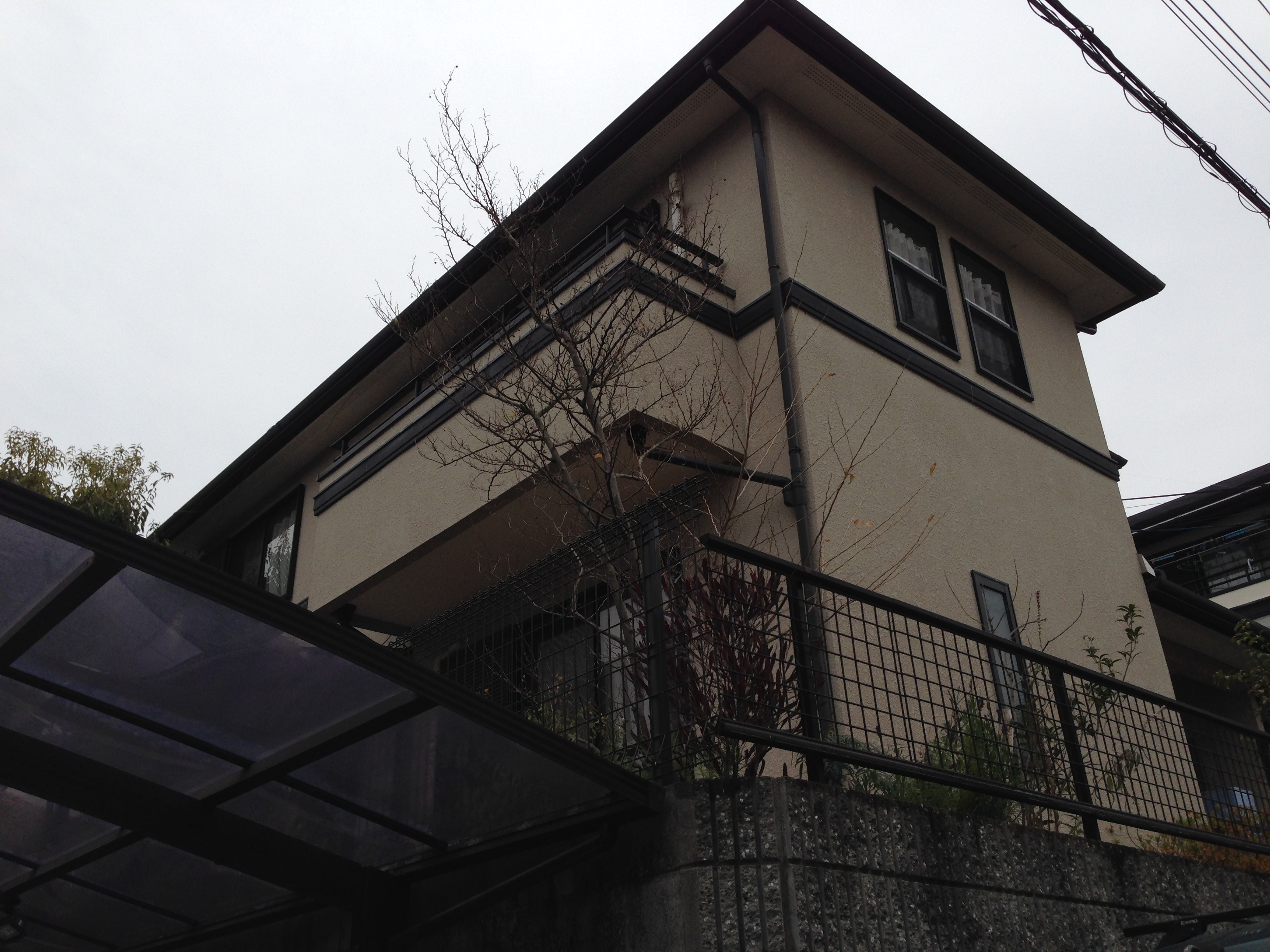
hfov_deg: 55.4
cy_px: 476
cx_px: 635
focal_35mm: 33
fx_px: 1211
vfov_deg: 42.9
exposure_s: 1/249
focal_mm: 4.12
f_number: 2.4
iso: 50
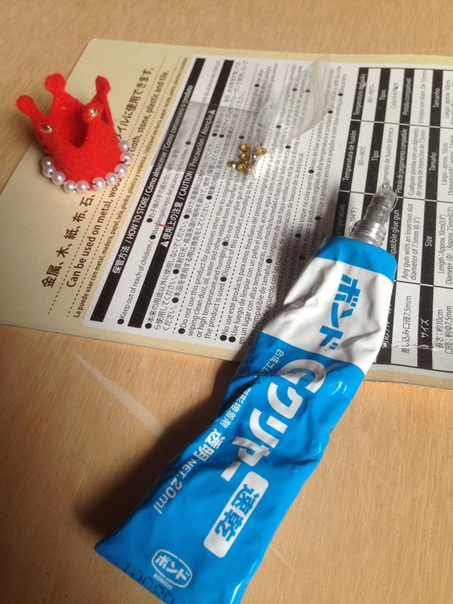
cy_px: 302
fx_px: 576
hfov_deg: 42.9
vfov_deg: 55.4
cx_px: 226
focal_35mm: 33
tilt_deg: -52.8
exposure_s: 1/165
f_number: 2.4
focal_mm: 4.12
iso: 50
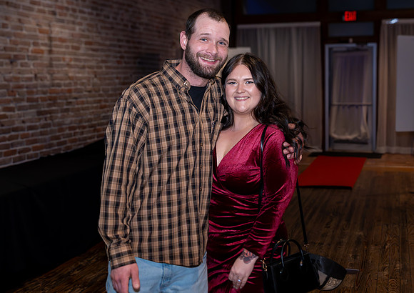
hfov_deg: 39.9
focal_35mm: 48
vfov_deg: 28.9
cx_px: 242
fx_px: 568
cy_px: 129
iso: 6400
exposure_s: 1/400
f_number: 2.8
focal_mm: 38
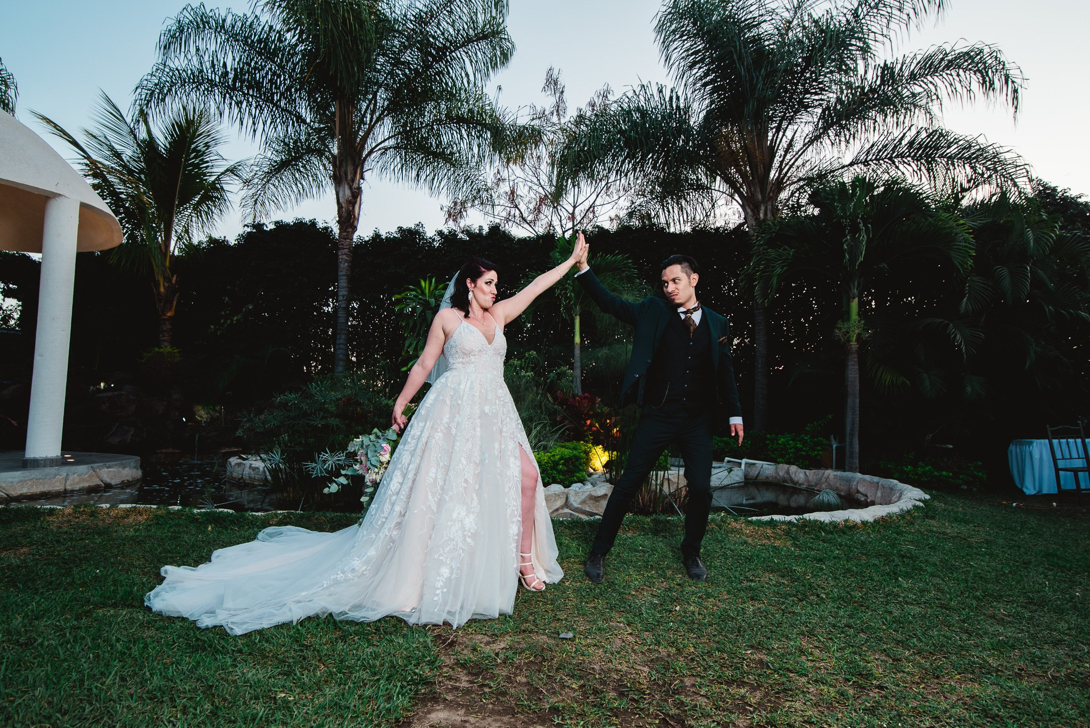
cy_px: 364
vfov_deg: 59.5
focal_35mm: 21
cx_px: 545
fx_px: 636
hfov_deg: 81.2
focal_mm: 21
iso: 200
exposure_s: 1/125
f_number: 4.5
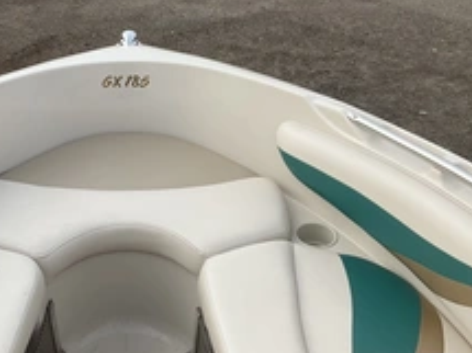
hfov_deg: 35.0
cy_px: 215
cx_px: 134
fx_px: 736
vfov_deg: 26.9
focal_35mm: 54
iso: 25
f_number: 1.8
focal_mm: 3
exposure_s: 1/1577
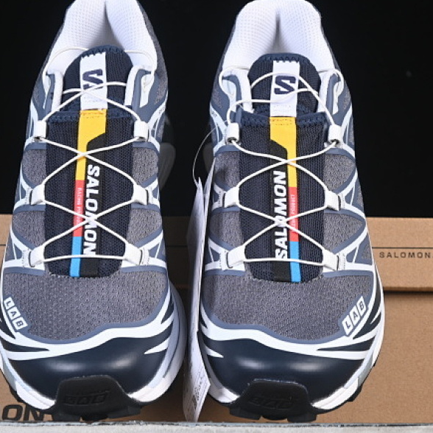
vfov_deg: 14.9
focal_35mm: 117
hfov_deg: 14.9
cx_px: 185
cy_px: 257
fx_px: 1656
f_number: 6.3
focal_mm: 50
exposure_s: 1/60
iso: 160
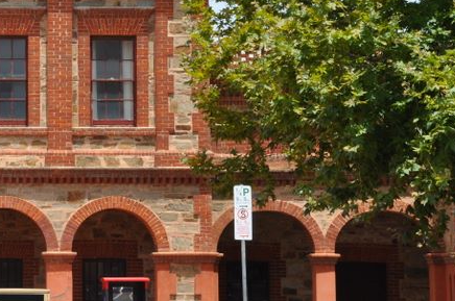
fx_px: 1779
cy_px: 108
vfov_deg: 9.7
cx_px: 2
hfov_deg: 14.4
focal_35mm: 141
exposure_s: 1/160
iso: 200
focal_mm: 40
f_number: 13
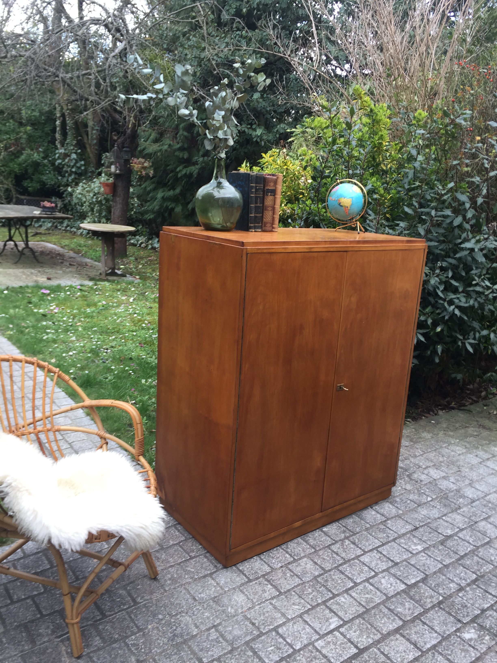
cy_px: 332
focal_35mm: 29
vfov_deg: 61.7
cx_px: 248
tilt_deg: -15.9
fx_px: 555
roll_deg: -2.9
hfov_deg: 48.2
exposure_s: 1/110
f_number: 2.2
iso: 32
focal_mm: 4.15
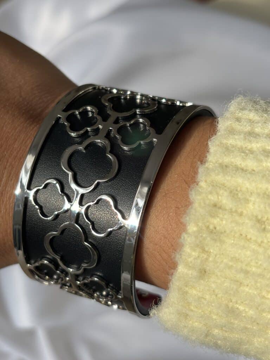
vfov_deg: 36.8
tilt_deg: -50.4
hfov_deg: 28.0
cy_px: 180
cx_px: 135
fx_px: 541
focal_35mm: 52
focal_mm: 5.96
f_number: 1.6
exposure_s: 1/450
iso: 32
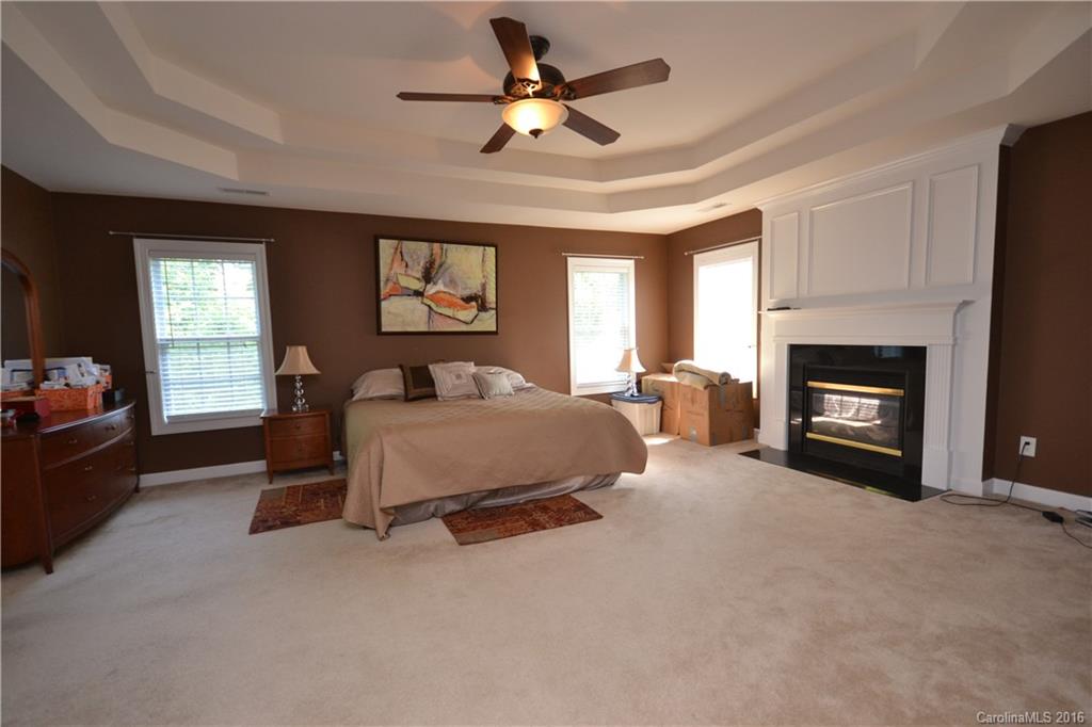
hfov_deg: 100.4
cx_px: 546
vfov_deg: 77.3
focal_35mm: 15
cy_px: 364
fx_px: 455
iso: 560
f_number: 4
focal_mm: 10
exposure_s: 1/60
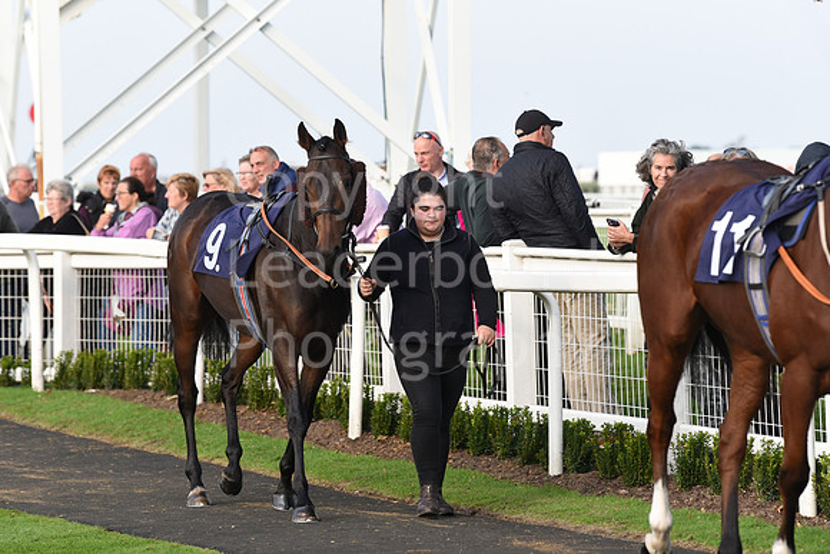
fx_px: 4612
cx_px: 415
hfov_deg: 10.3
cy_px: 277
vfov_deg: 6.9
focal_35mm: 200
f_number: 5.6
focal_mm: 200
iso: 640
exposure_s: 1/800
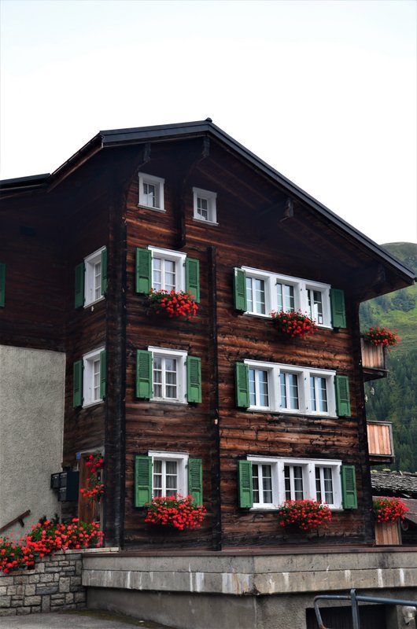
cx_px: 208
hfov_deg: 28.0
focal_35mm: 48
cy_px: 314
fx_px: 838
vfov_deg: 41.2
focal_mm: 32
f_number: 5.6
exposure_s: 1/10
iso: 320
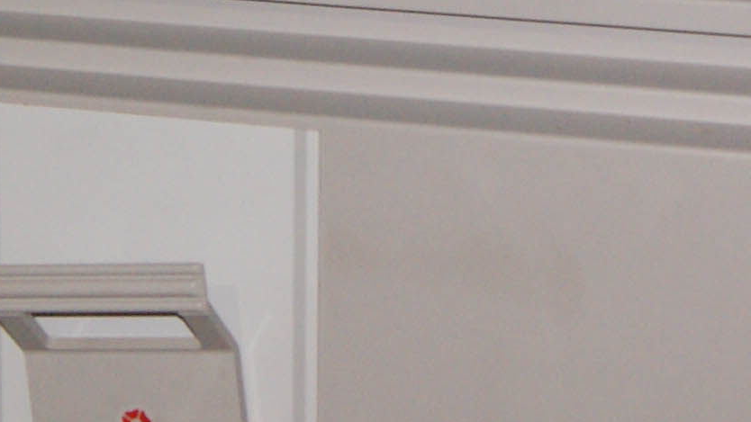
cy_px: -138
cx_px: 376
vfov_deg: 8.2
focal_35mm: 146
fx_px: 2907
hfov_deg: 14.7
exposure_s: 1/60
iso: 400
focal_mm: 20
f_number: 5.6
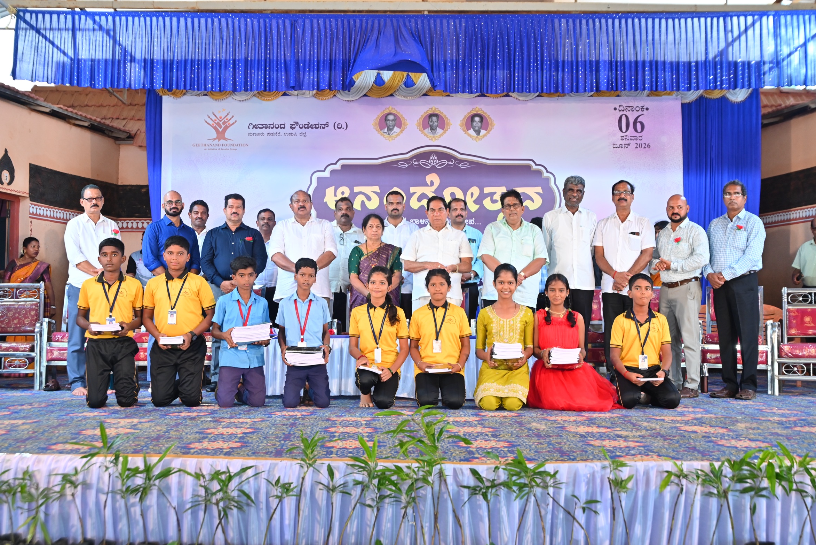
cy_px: 270
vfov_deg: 29.9
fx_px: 1020
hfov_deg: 43.6
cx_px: 410
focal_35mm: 45
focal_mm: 44
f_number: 5.6
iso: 1000
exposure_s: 1/100
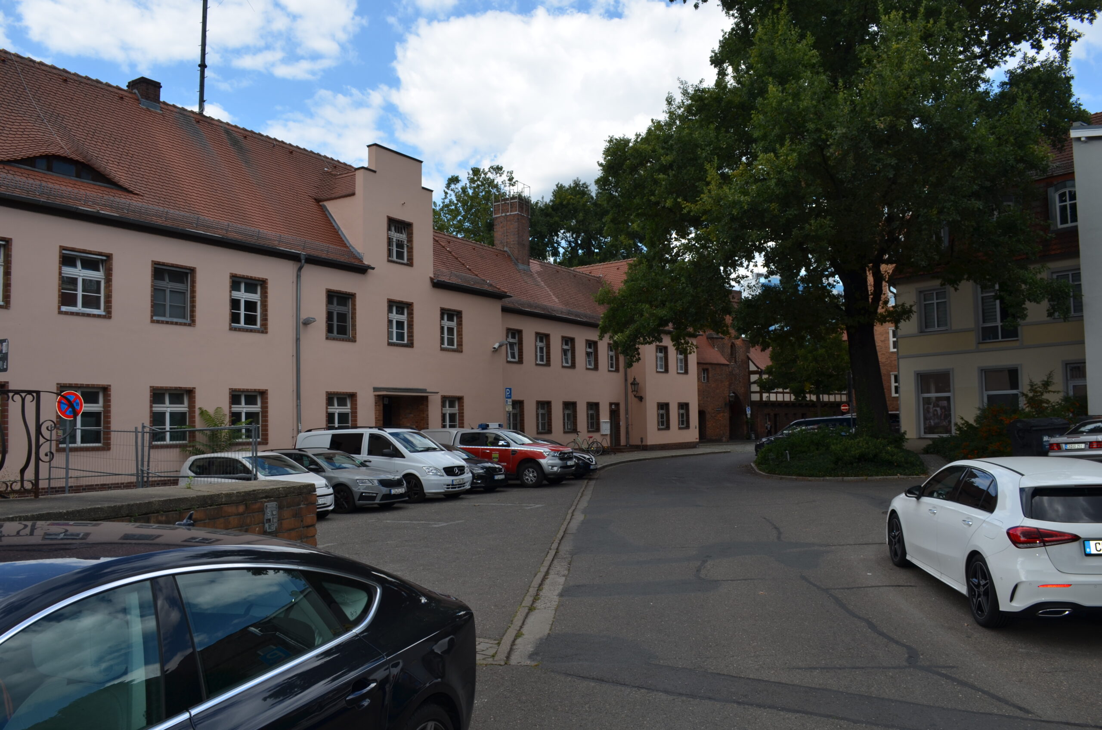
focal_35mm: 27
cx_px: 551
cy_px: 365
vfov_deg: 47.7
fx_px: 825
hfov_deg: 67.5
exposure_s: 1/200
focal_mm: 18
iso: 100
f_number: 7.1
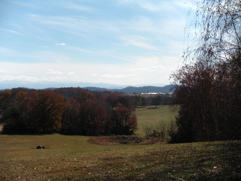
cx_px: 120
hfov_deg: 31.7
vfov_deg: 24.0
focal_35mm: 61
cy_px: 90
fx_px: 425
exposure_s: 1/936
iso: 64
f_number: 4.3
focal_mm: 10.2
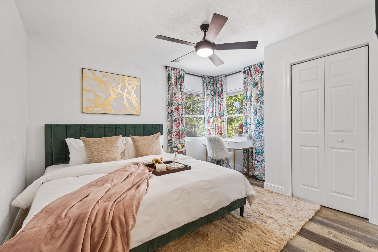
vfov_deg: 77.3
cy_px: 126
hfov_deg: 100.4
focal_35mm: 15
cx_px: 189
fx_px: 157
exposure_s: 1/2.5
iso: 100
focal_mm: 10
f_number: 8
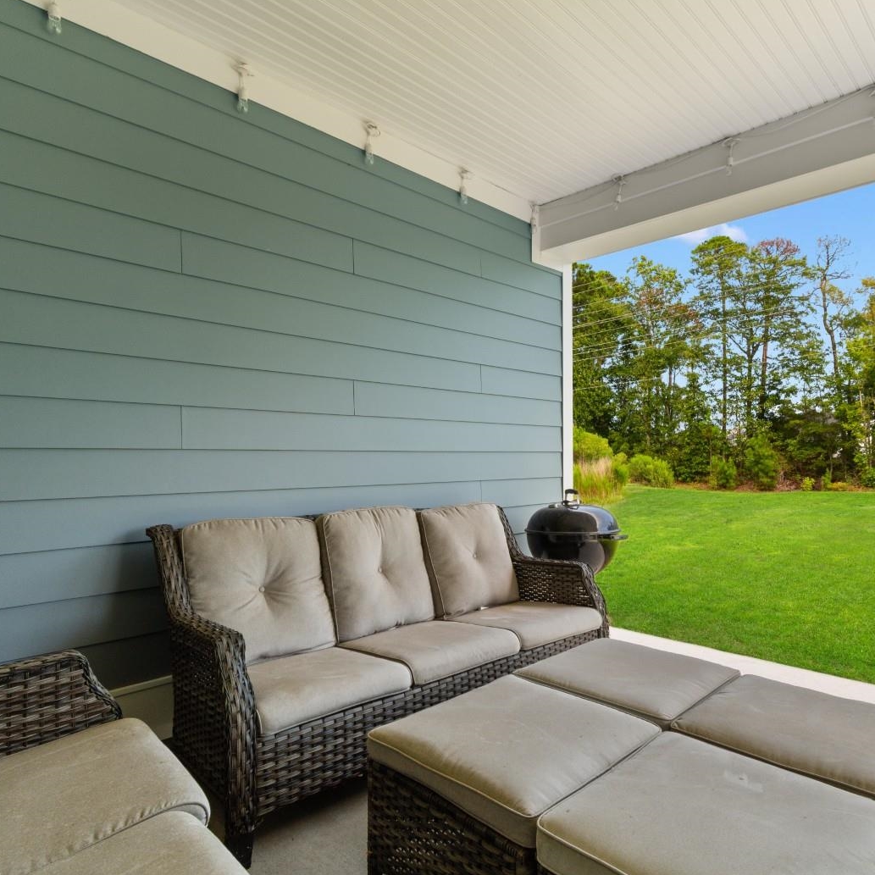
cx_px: 490
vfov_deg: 74.8
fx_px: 572
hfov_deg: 74.5
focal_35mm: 20
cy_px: 452
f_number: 4.5
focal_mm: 10
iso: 100
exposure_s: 1/80
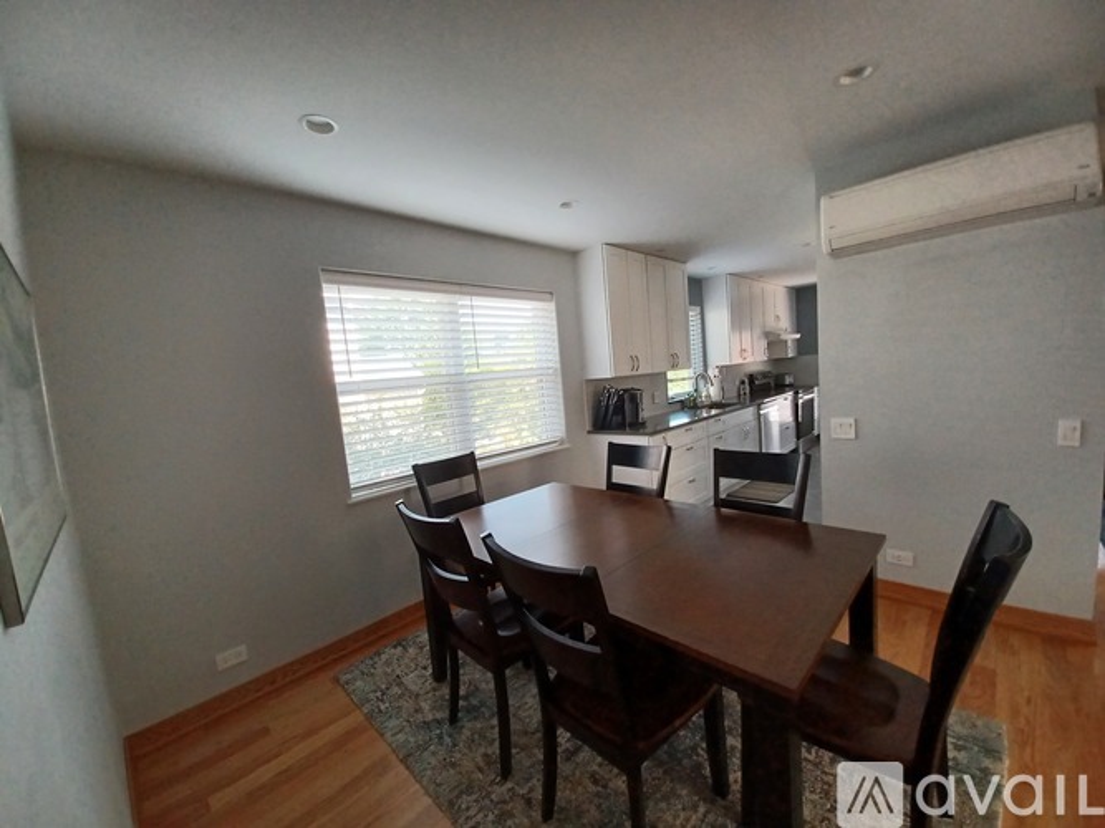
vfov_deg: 89.9
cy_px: 414
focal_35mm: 13
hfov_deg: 106.2
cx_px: 552
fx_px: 415
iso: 160
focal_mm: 1.42
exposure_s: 1/60
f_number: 2.2
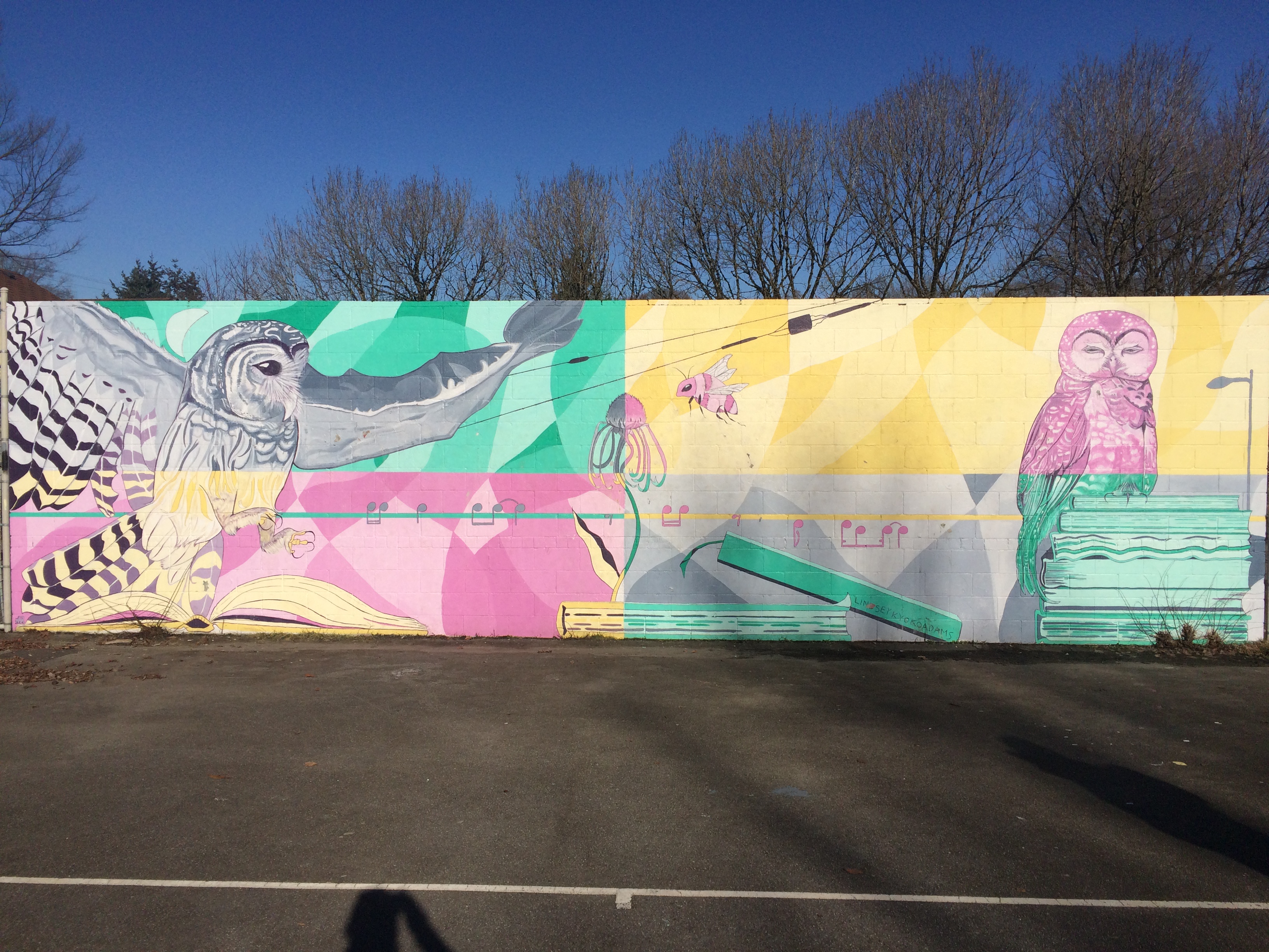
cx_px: 634
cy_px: 476
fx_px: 1063
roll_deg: +0.9
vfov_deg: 48.2
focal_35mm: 29
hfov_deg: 61.7
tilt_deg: -4.1
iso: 32
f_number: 2.2
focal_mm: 4.15
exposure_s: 1/5882
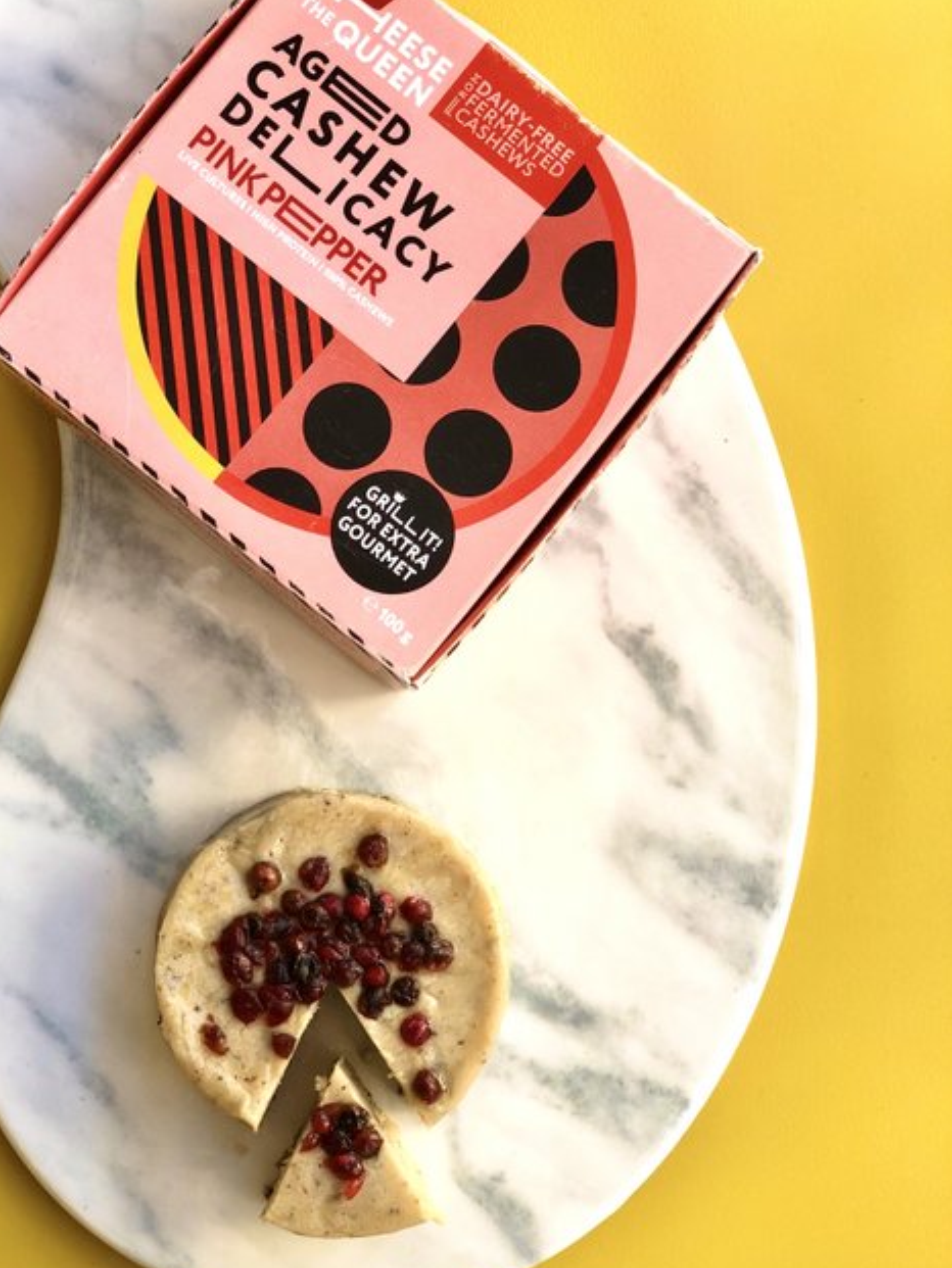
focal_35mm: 67
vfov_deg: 29.0
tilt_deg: -84.3
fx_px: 2456
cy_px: 641
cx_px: 345
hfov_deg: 21.9
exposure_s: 1/100
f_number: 2.4
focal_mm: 6
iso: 20
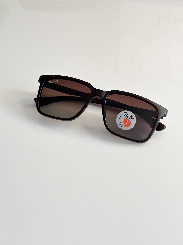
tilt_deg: -45.0
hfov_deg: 30.3
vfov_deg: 39.7
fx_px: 338
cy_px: 122
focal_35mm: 48
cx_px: 92
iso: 100
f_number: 1.78
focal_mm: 6.86
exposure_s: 1/100
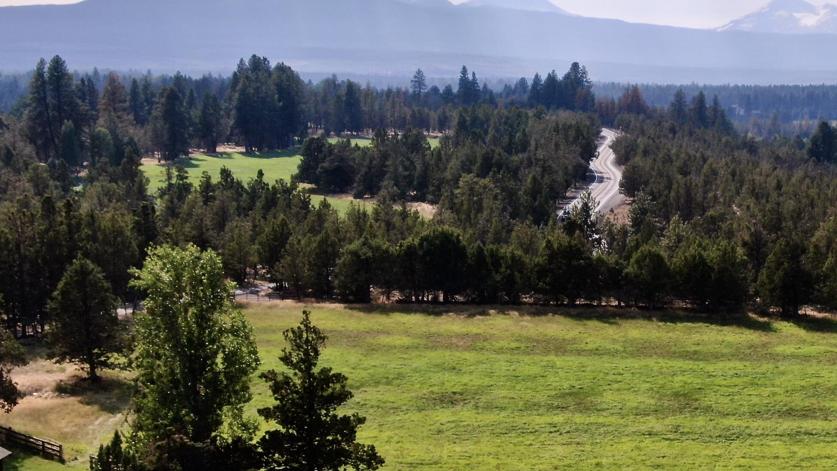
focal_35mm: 81
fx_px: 1797
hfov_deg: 25.9
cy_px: 246
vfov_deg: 14.9
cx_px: 619
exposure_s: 1/800
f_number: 3.8
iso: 100
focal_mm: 8.6
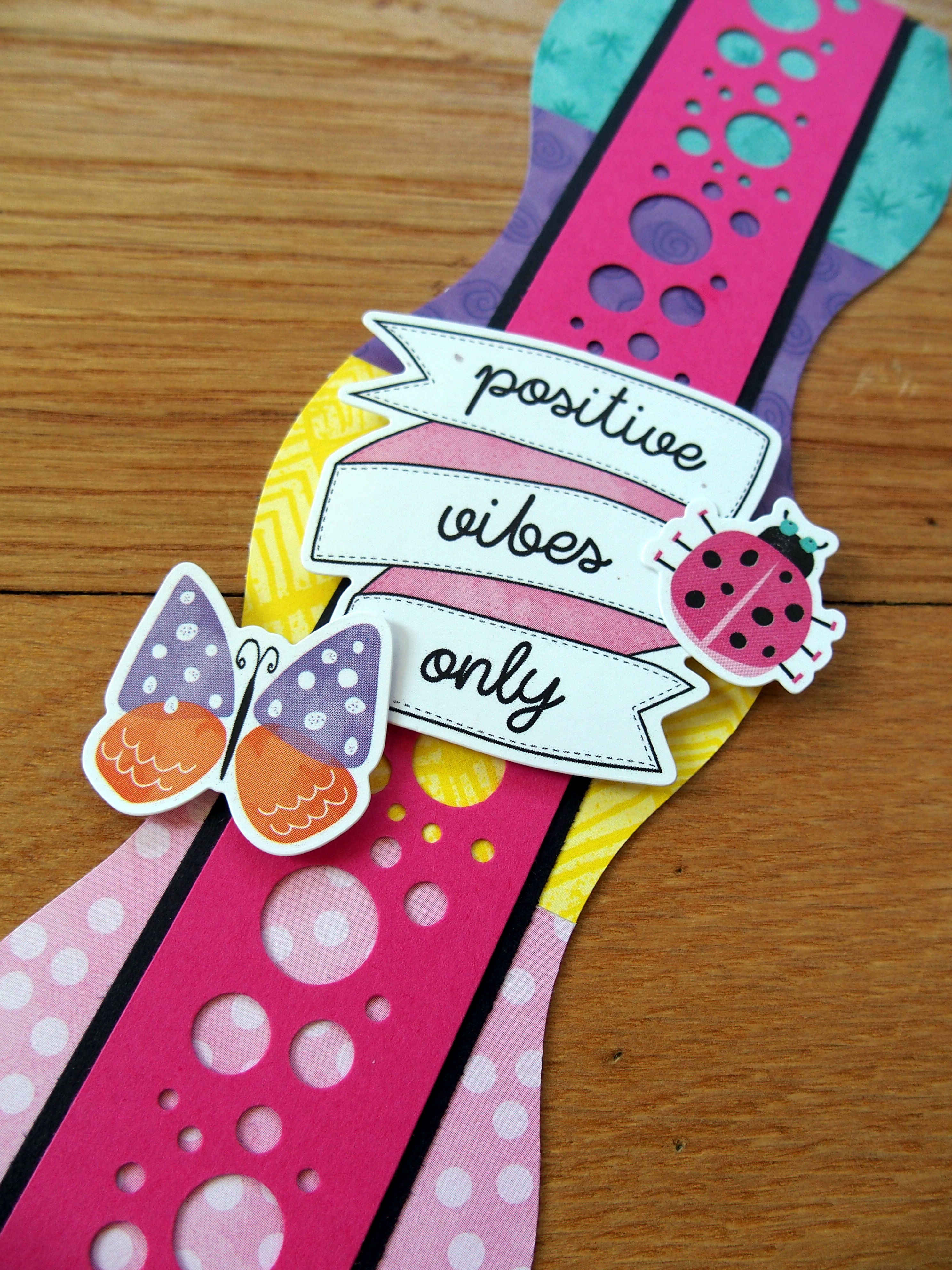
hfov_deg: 49.7
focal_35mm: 28
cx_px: 476
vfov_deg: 63.4
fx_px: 1027
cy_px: 635
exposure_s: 1/80
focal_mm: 6
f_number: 2.8
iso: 100
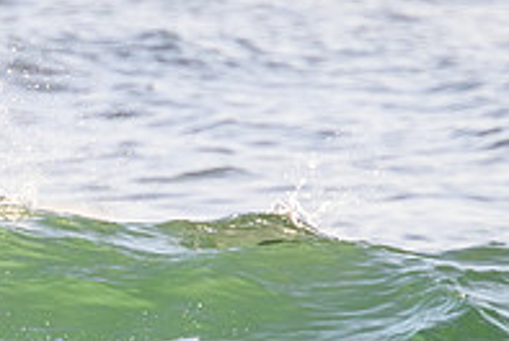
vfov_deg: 0.6
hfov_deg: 0.9
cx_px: -65
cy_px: 438
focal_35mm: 2352
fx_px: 33304
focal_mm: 800
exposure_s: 1/2000
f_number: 11
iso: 2000
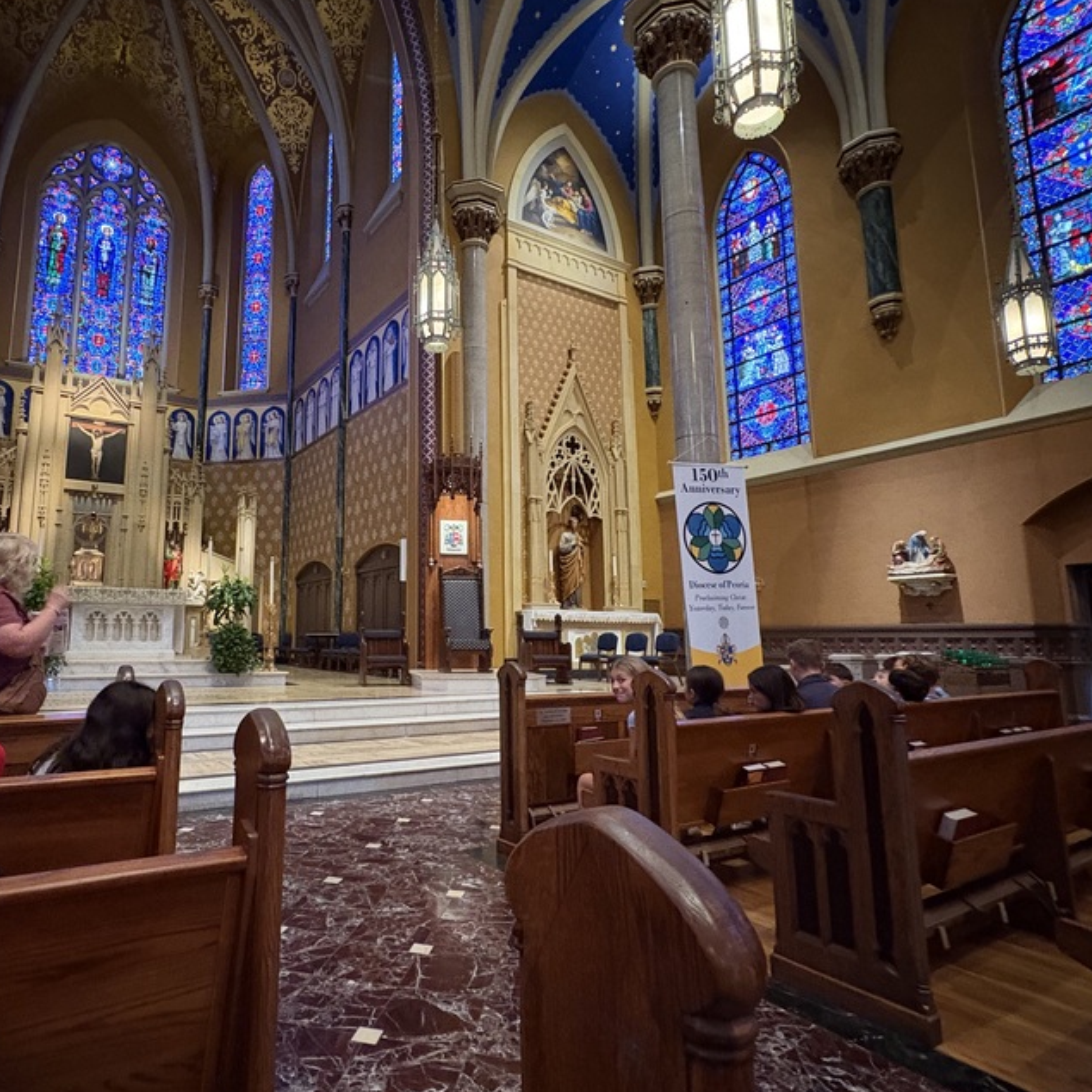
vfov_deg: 74.8
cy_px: 532
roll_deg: -0.3
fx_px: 714
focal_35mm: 20
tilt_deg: +7.4
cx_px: 419
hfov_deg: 73.7
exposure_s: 1/60
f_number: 2.2
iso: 640
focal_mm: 2.22
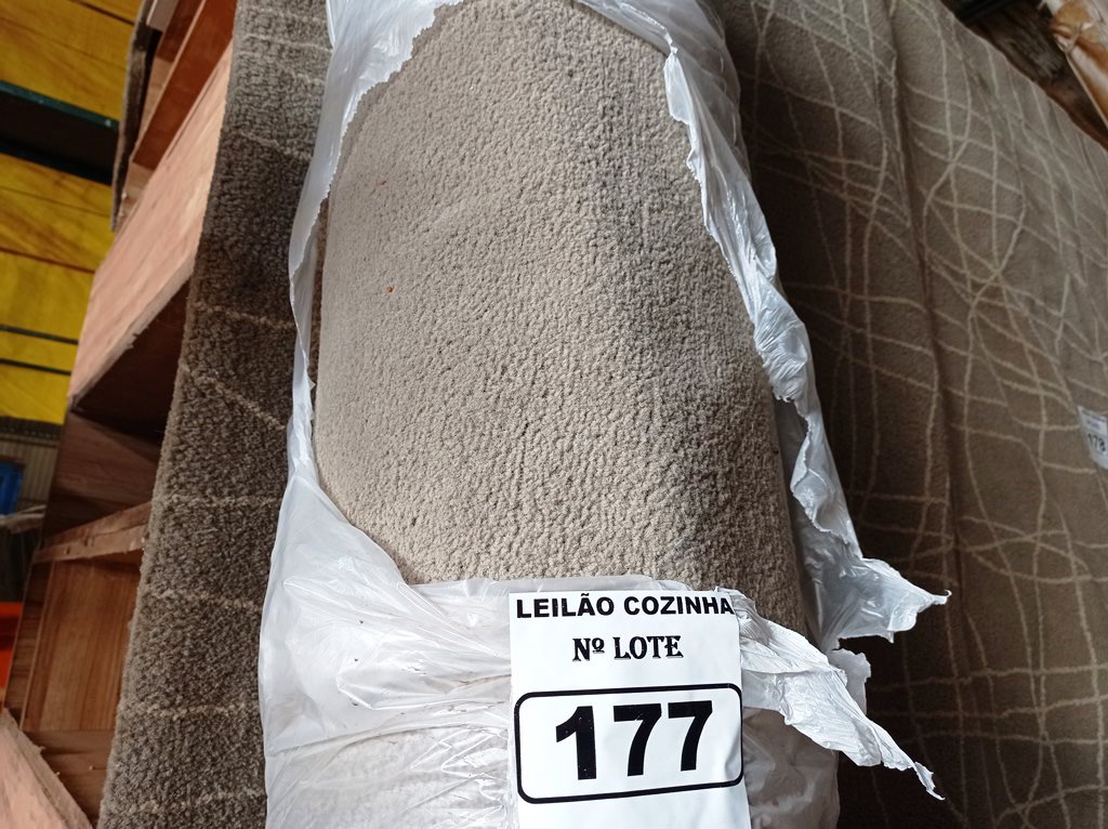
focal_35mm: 28
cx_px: 554
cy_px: 414
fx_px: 895
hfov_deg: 63.5
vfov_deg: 49.7
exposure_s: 1/60
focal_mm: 4.7
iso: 105
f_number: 1.79
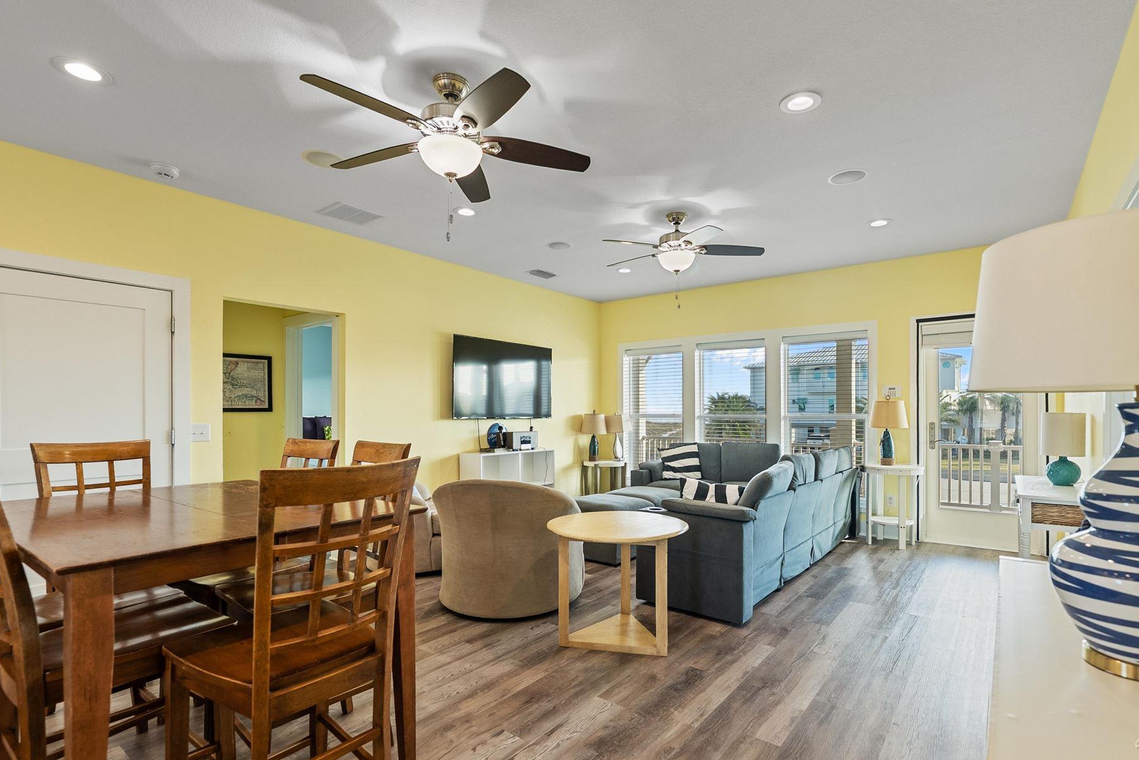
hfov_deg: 96.6
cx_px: 599
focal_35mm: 16
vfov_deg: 73.7
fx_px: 506
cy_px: 357
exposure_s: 1/20
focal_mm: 14
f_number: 4
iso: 200
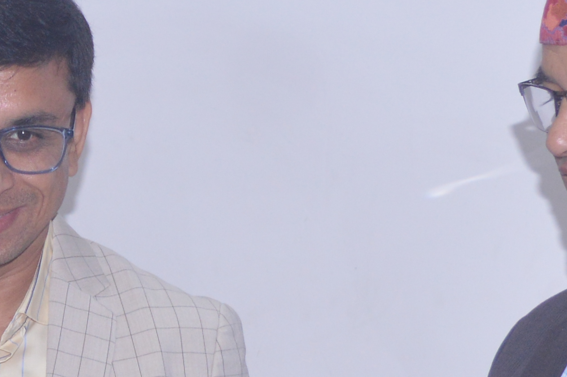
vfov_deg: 8.2
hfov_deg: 12.3
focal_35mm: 164
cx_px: -82
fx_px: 2587
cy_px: 485
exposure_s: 1/125
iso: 400
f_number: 4
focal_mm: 23
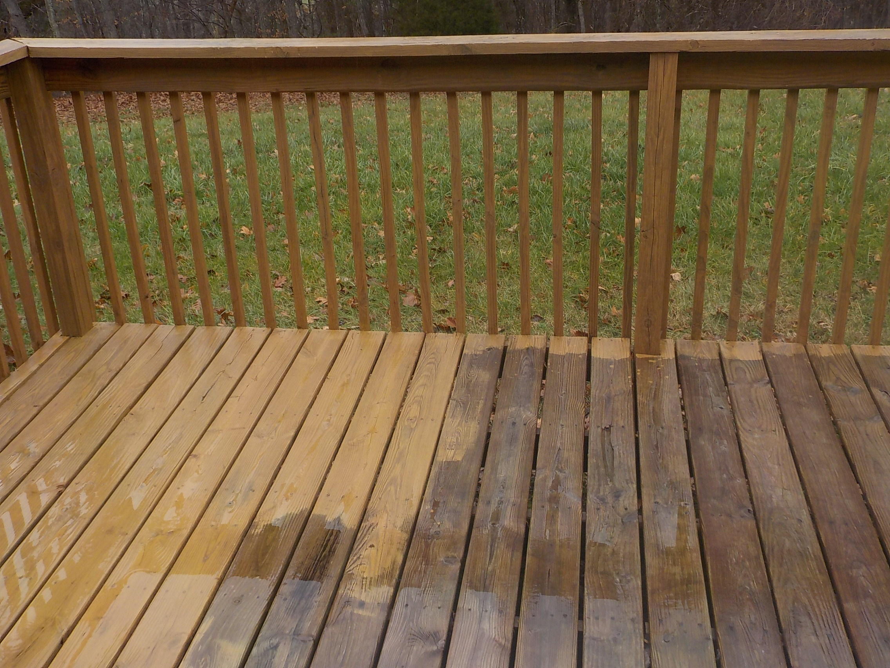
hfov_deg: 49.0
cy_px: 334
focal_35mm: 38
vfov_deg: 37.7
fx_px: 977
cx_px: 445
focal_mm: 5.2
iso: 125
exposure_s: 1/160
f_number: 3.7
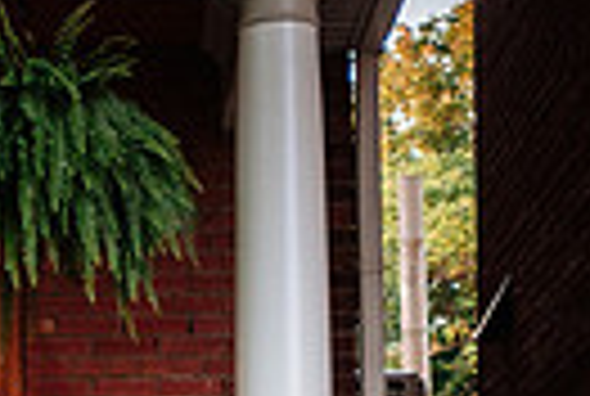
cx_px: -117
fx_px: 2612
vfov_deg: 8.4
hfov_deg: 12.6
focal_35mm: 159
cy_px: 664
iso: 800
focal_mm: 24
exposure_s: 1/250
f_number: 4
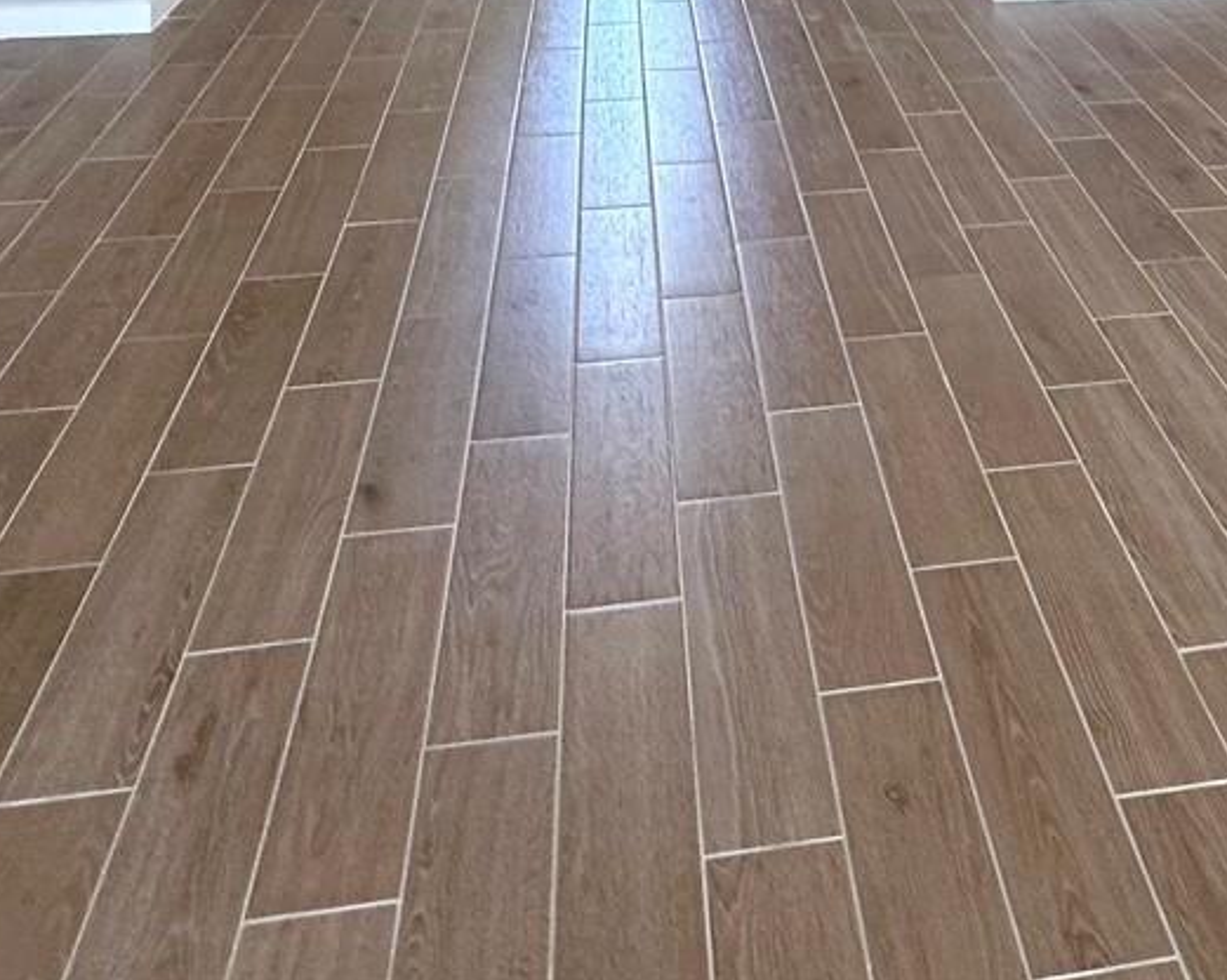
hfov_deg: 42.6
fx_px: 1524
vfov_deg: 27.1
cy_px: -426
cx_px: 904
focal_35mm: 42
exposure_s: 1/120
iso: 100
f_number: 2.2
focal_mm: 2.22
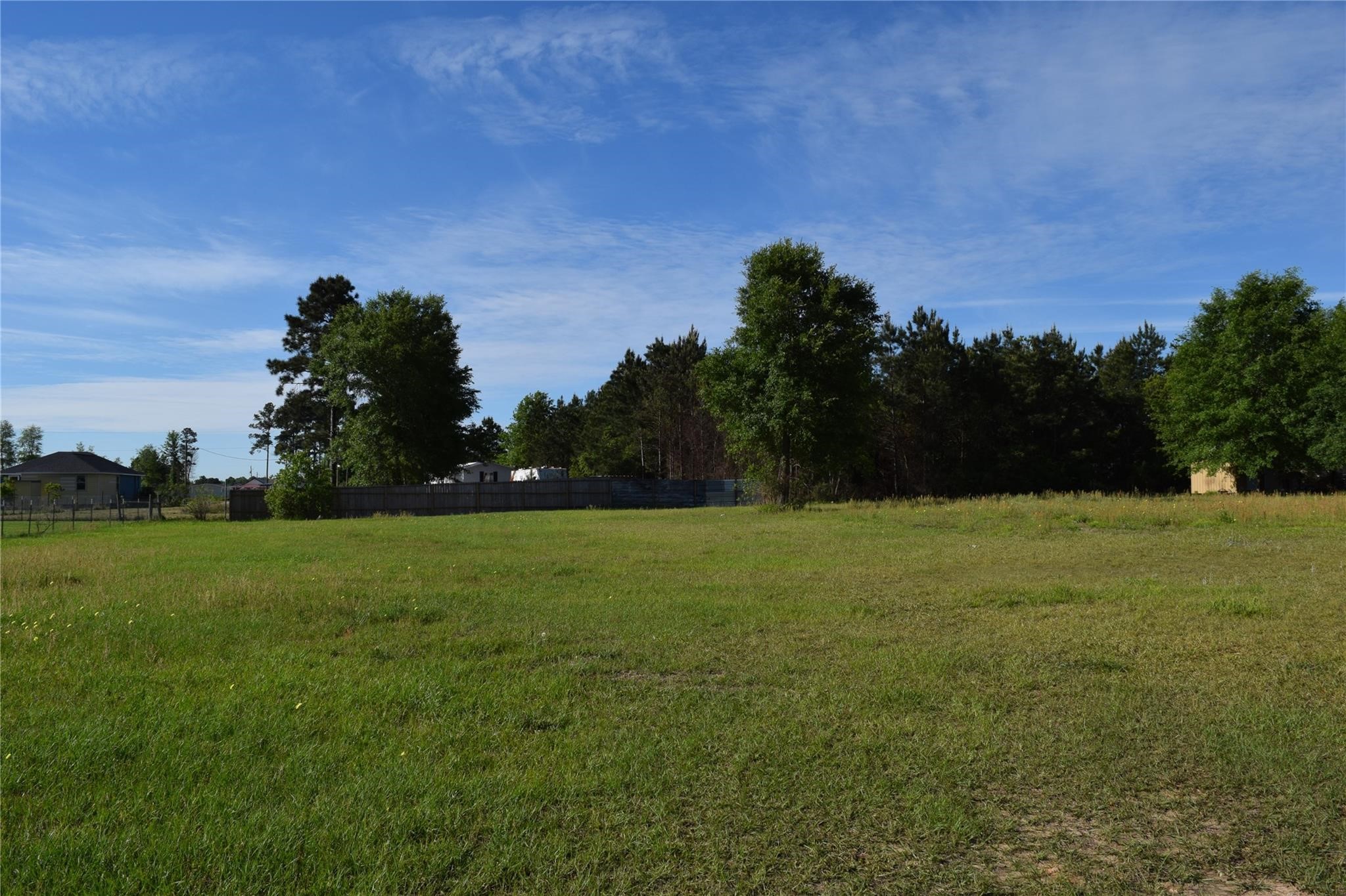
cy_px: 448
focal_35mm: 27
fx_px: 1009
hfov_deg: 67.4
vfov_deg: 47.9
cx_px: 673
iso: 200
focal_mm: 18
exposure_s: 1/400
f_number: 10
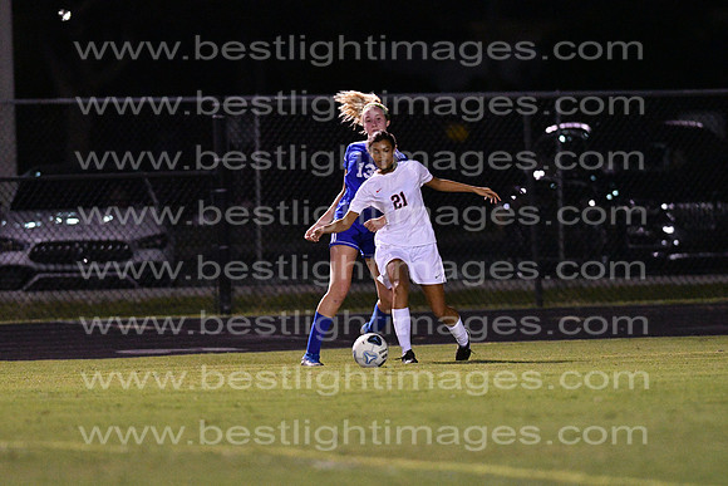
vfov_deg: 3.1
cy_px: 243
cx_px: 364
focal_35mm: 450
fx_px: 9102
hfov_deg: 4.6
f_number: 3.5
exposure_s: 1/640
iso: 10000
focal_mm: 300
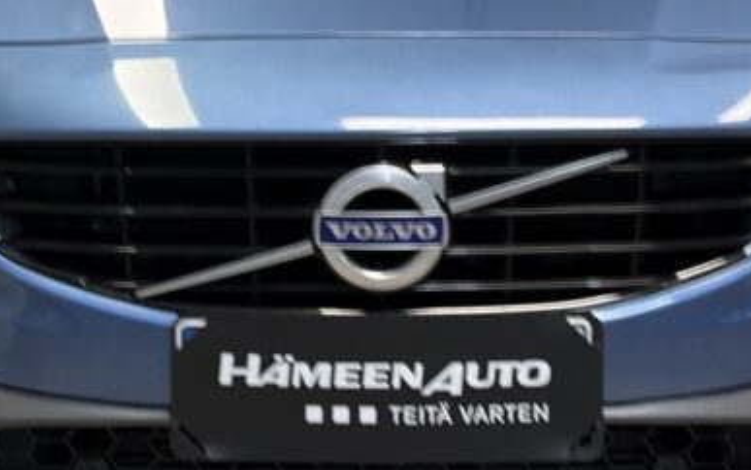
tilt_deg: -11.3
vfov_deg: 8.9
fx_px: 2989
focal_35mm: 146
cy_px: 27
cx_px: 365
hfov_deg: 14.3
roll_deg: +0.4
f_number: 1.6
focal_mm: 5.96
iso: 64
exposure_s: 1/50
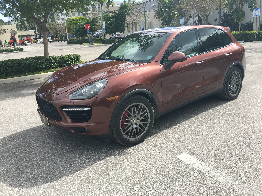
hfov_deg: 61.7
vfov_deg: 48.2
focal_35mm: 29
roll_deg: +3.6
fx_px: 219
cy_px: 98
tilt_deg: -14.6
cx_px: 131
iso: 25
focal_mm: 4.15
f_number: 2.2
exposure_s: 1/769
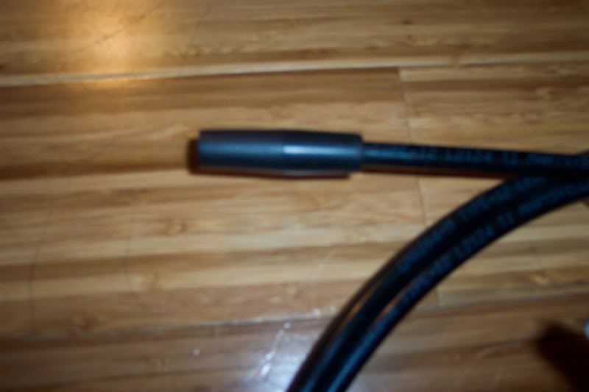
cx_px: 294
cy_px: 196
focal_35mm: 38
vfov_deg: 35.0
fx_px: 622
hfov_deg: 50.7
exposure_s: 1/30
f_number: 2.8
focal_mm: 8
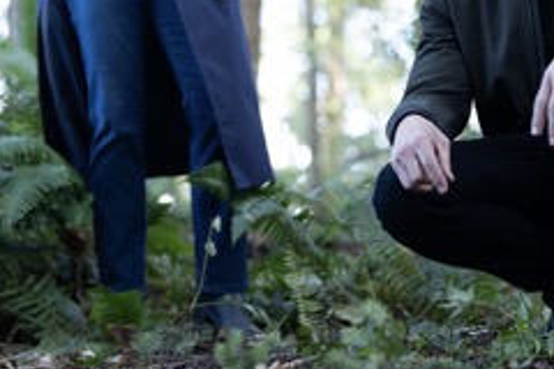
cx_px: 337
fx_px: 1600
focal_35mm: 104
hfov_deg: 19.6
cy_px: -6
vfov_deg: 13.0
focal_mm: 50
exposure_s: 1/200
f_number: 1.6
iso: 200
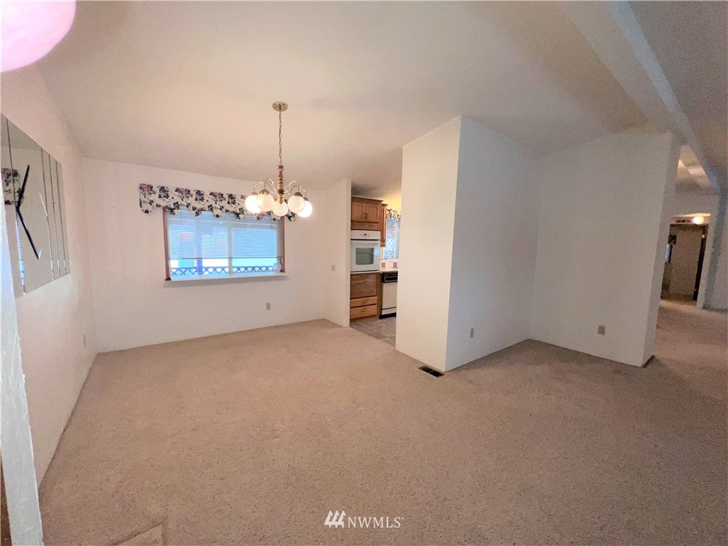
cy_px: 273
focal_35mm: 13
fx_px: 273
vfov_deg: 89.9
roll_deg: -1.4
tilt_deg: -6.7
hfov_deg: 106.2
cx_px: 364
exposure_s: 1/113
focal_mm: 1.57
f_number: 1.8
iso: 64
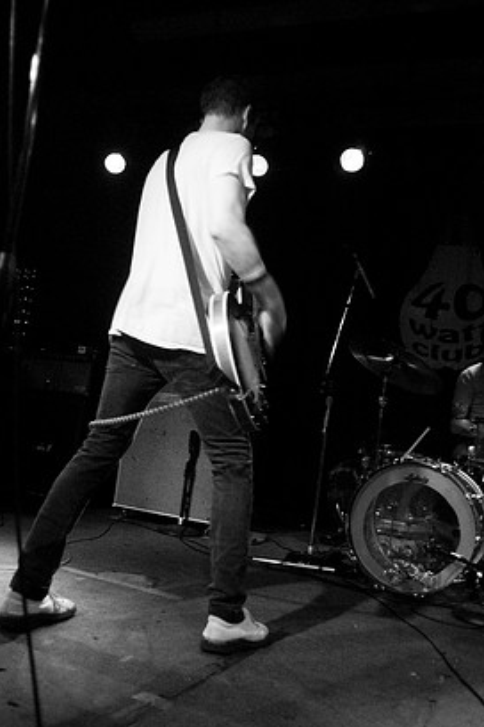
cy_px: 386
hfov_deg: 39.9
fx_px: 667
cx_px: 250
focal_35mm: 33
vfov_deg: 57.2
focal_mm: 20
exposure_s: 1/40
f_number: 2.8
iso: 800
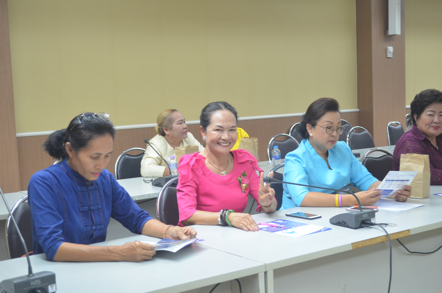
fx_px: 643
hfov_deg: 37.9
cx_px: 221
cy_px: 146
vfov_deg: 25.6
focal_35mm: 52
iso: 900
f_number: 5
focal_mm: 35
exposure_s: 1/30
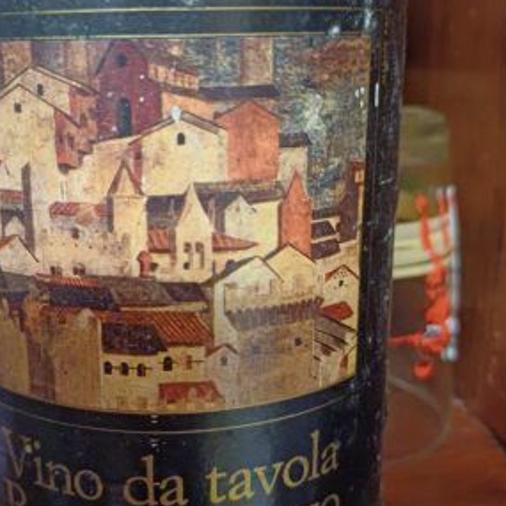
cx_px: 197
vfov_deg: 52.5
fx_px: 513
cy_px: 245
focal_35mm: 31
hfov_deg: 52.1
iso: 800
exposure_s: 1/20
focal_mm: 4.65
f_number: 1.8
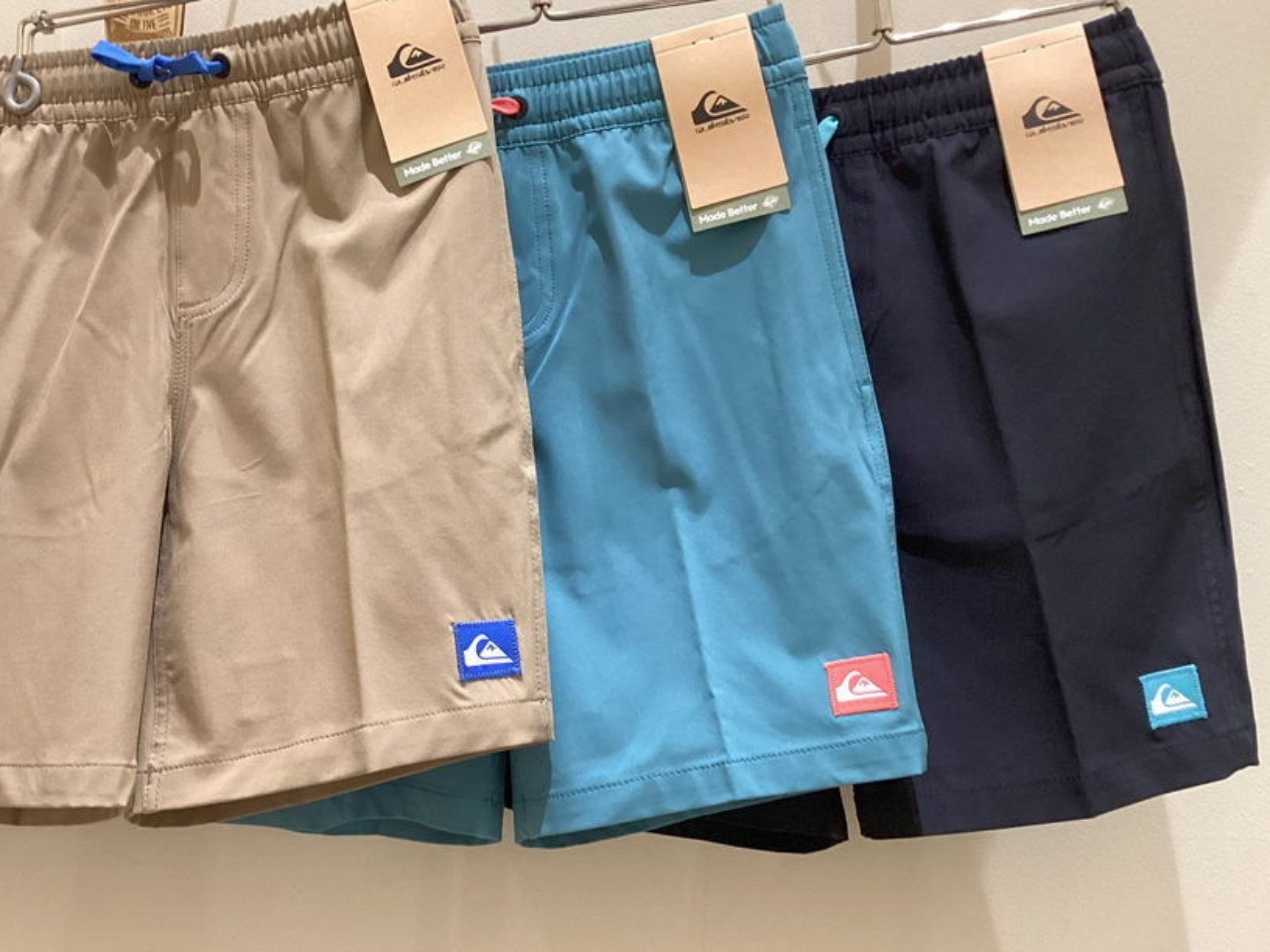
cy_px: 456
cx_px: 545
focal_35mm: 38
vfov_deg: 37.7
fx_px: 1394
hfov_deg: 48.8
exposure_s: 1/60
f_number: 2.4
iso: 200
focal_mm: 3.3
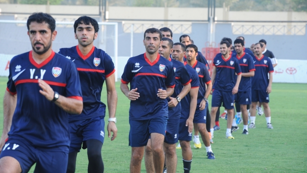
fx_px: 1710
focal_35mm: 210
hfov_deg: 10.3
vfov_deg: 5.8
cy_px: 79
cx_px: 154
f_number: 9
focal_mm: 200
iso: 800
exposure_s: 1/125
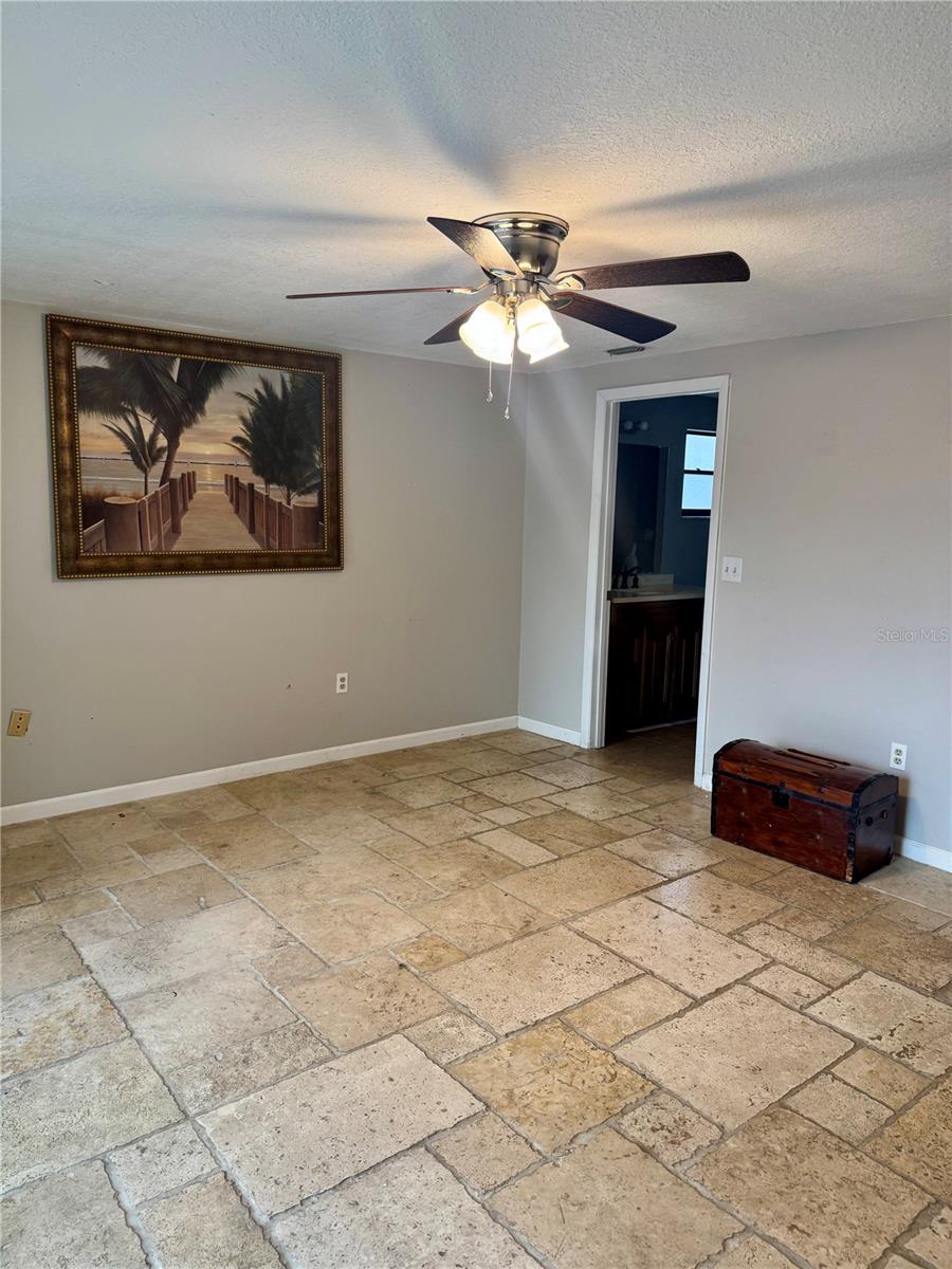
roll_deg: -0.6
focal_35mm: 24
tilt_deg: -8.4
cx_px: 476
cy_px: 634
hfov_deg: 56.8
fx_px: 880
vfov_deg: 71.6
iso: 100
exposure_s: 1/60
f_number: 1.78
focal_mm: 6.76
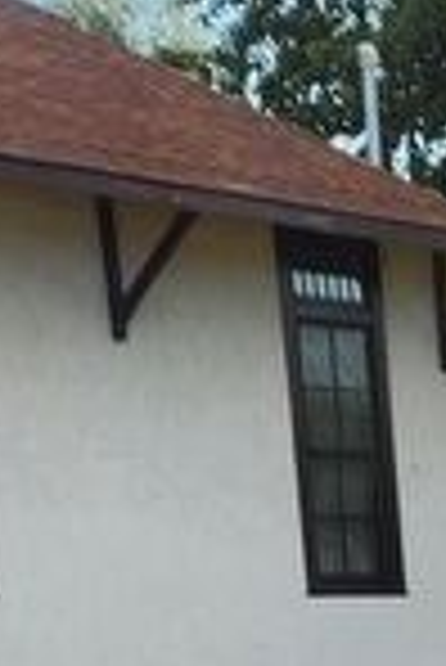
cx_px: 955
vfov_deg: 12.8
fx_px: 2391
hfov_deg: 9.8
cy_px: 1508
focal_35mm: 129
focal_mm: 5.4
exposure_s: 1/848
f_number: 1.8
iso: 20
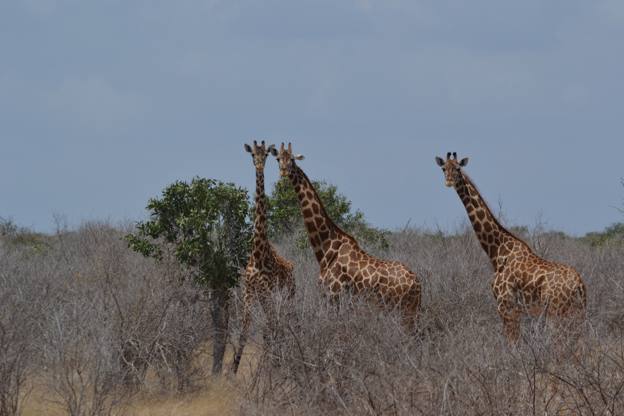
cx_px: 312
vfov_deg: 4.6
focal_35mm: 300
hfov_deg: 6.9
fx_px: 5199
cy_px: 208
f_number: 11
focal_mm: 200
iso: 100
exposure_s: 1/250
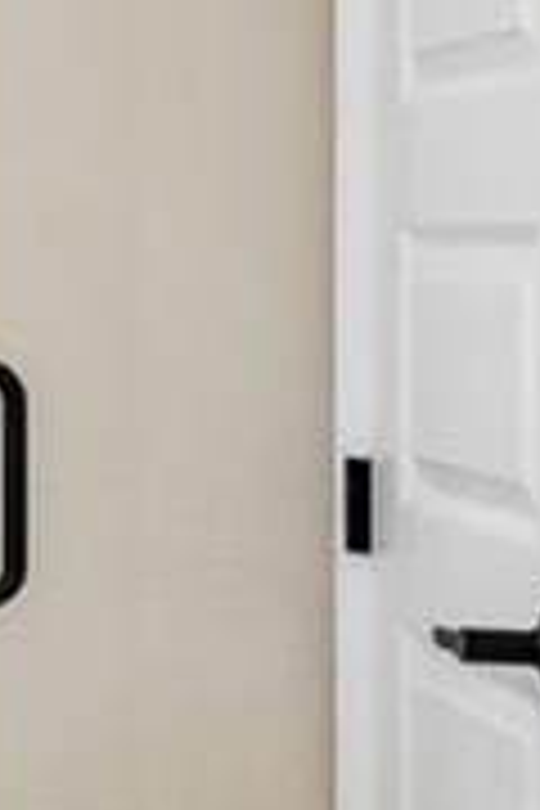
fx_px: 2992
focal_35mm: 133
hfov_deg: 6.7
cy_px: 198
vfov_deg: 15.3
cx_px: -1917
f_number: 7.1
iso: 100
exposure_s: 1/13
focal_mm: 10
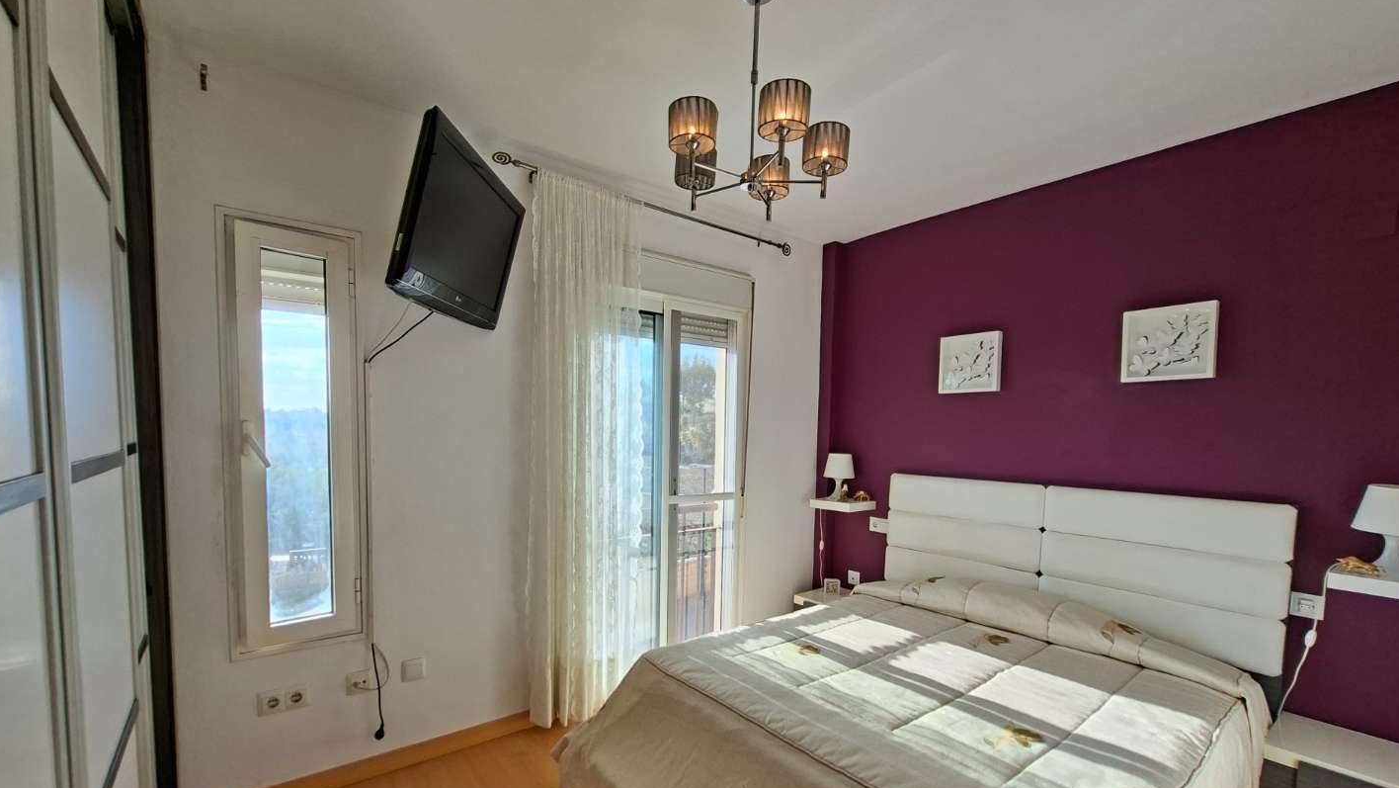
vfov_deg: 69.9
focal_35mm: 15
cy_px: 471
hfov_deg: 102.9
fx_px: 557
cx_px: 667
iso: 40
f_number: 2.2
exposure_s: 1/303
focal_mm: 1.74
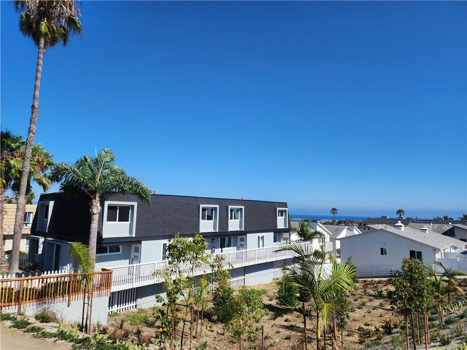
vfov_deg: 58.9
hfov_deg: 73.9
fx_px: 310
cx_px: 234
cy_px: 175
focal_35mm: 23
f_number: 1.8
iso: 12
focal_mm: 6.4
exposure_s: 1/1304
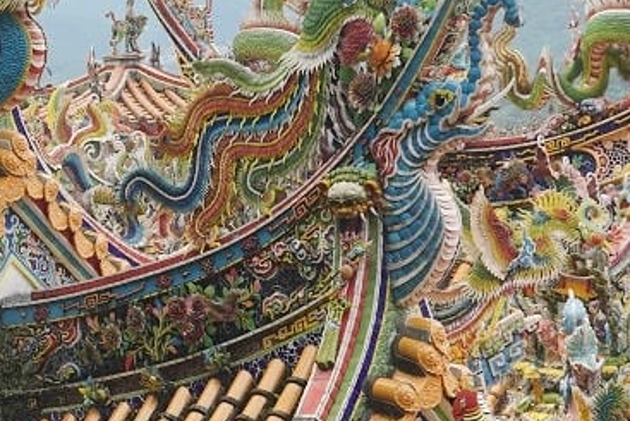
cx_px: -149
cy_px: 225
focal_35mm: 121
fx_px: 2118
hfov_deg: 16.2
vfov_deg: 11.3
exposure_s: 1/100
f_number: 5
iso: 100
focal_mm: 37
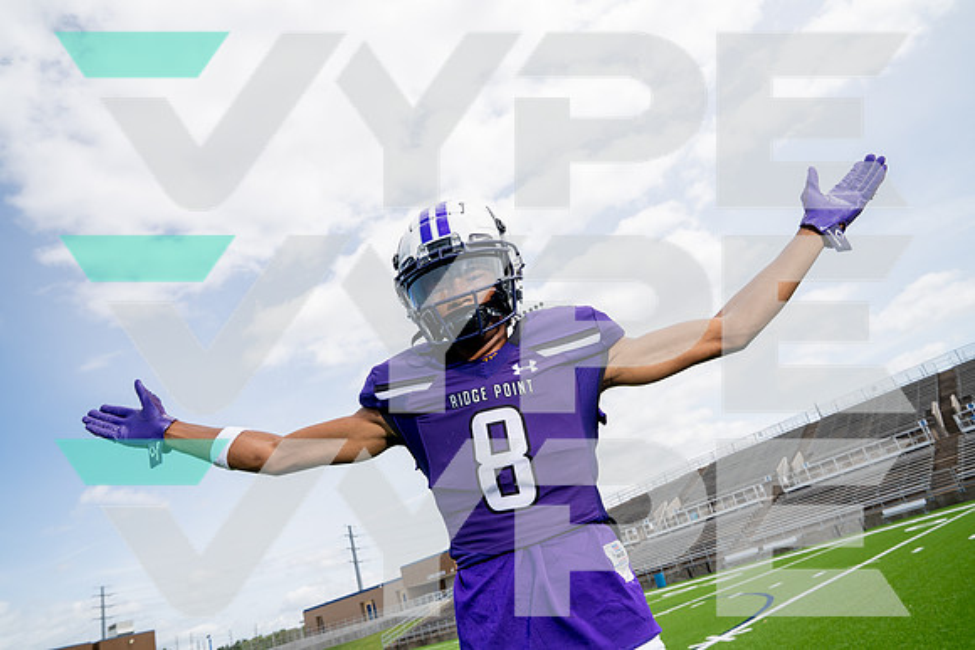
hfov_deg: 73.7
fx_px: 650
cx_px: 488
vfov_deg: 53.2
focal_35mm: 24
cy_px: 325
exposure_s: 1/250
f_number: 8
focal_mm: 24
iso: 100
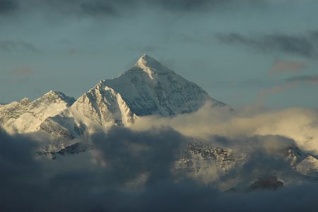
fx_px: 3975
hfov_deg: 4.6
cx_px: 159
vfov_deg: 3.1
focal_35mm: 450
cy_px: 106
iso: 400
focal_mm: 300
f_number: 8
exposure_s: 1/125
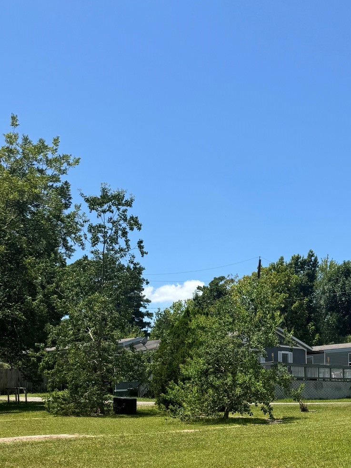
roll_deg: +2.4
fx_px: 676
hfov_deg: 28.7
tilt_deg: -7.3
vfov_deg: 34.6
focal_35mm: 50
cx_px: 263
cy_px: 472
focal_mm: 6.76
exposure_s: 1/3802
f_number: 1.78
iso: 80
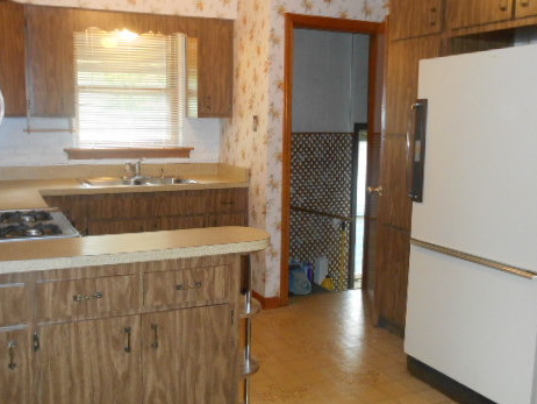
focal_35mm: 36
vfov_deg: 39.7
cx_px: 248
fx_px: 559
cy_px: 206
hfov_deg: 51.3
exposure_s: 1/25
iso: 450
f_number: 3.4
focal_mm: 4.7
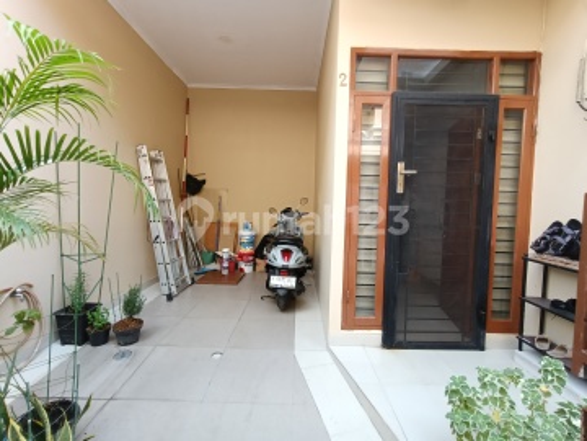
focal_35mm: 16
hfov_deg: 94.5
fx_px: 271
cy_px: 220
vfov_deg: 78.1
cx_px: 294
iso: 100
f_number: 2.2
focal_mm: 1.68
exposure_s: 1/99.9
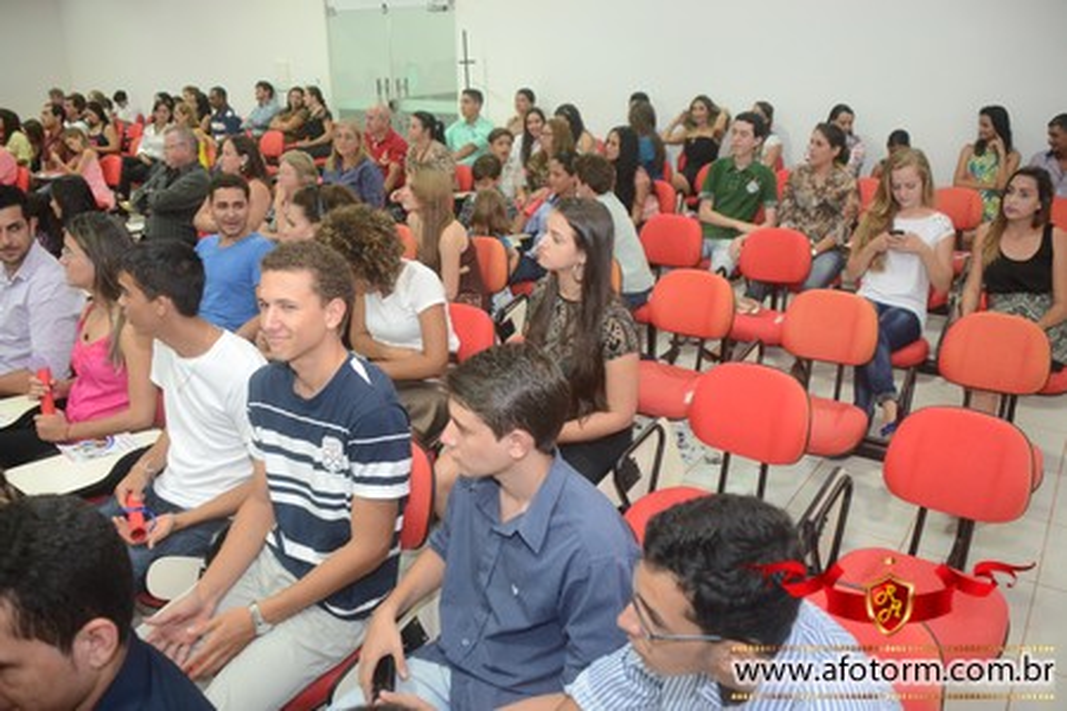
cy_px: 356
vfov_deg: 43.6
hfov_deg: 61.9
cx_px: 534
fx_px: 889
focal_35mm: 30
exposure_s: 1/80
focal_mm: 20
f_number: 3.5
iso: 1600
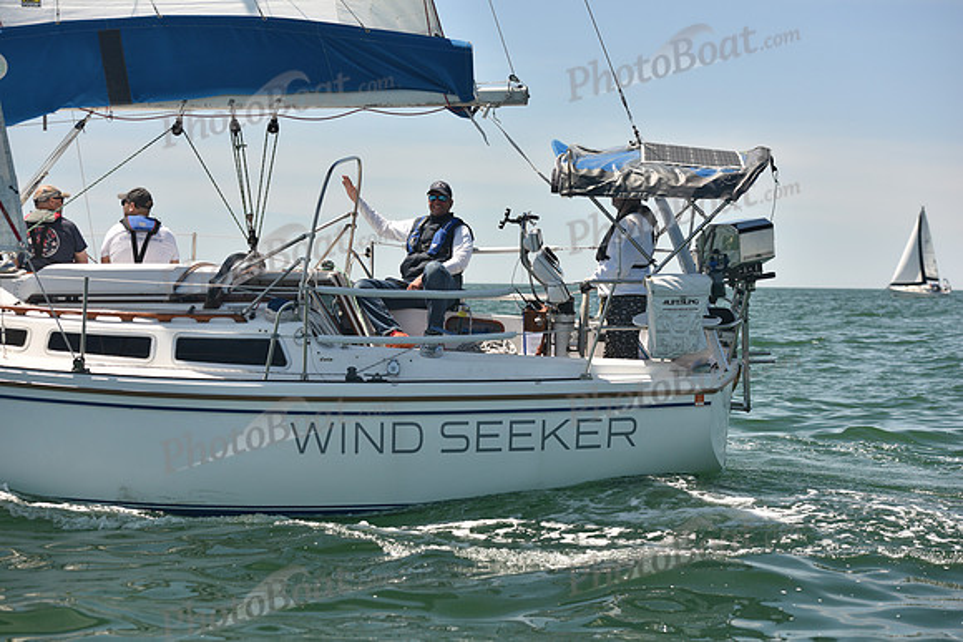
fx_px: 2007
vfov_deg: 18.2
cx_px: 482
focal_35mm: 75
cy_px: 321
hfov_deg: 27.0
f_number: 5
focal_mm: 75
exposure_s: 1/800
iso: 250
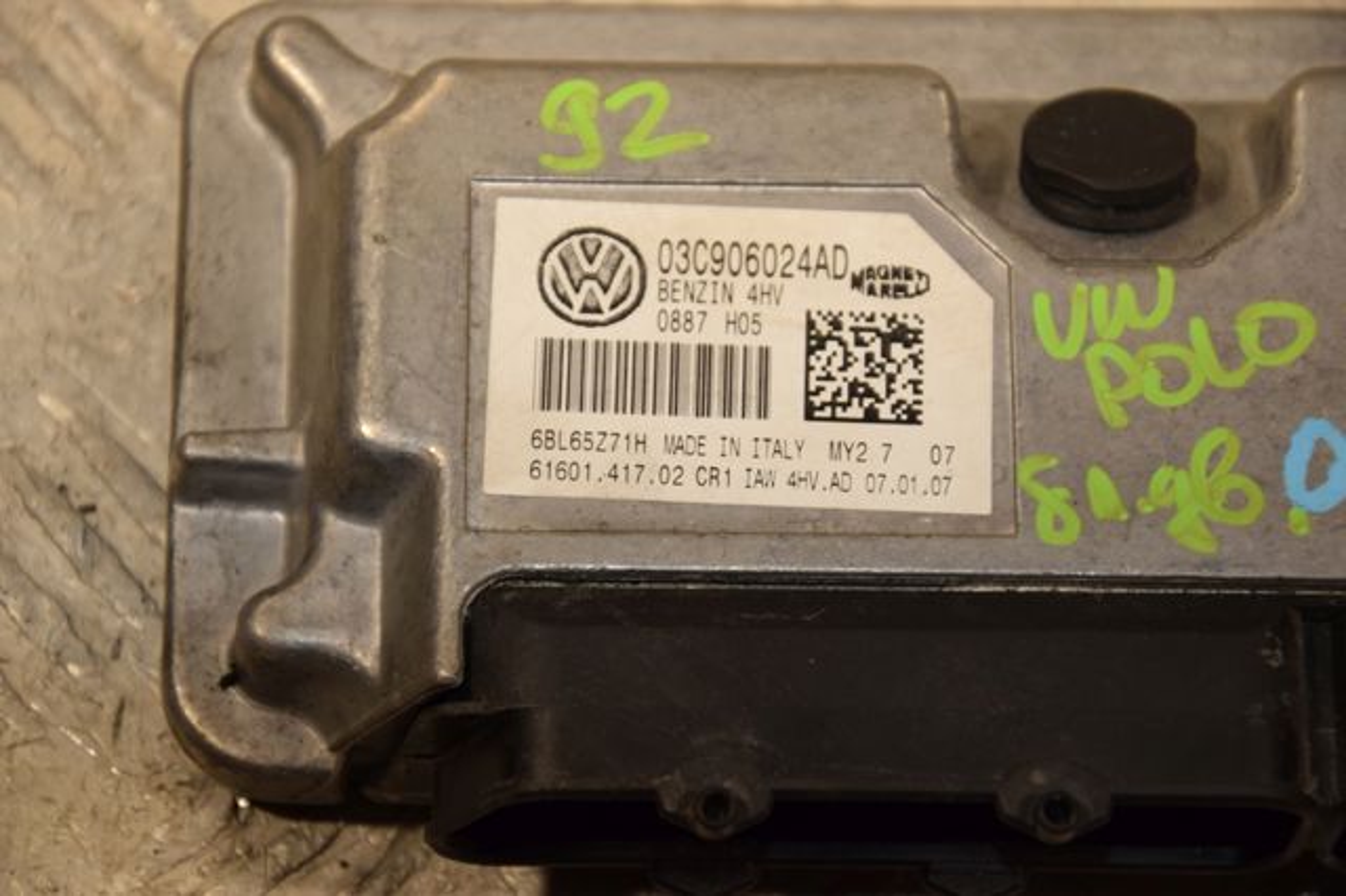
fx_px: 5885
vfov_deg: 8.7
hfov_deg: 13.0
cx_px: 673
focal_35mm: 158
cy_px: 448
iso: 800
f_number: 6.3
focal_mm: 105
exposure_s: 1/200
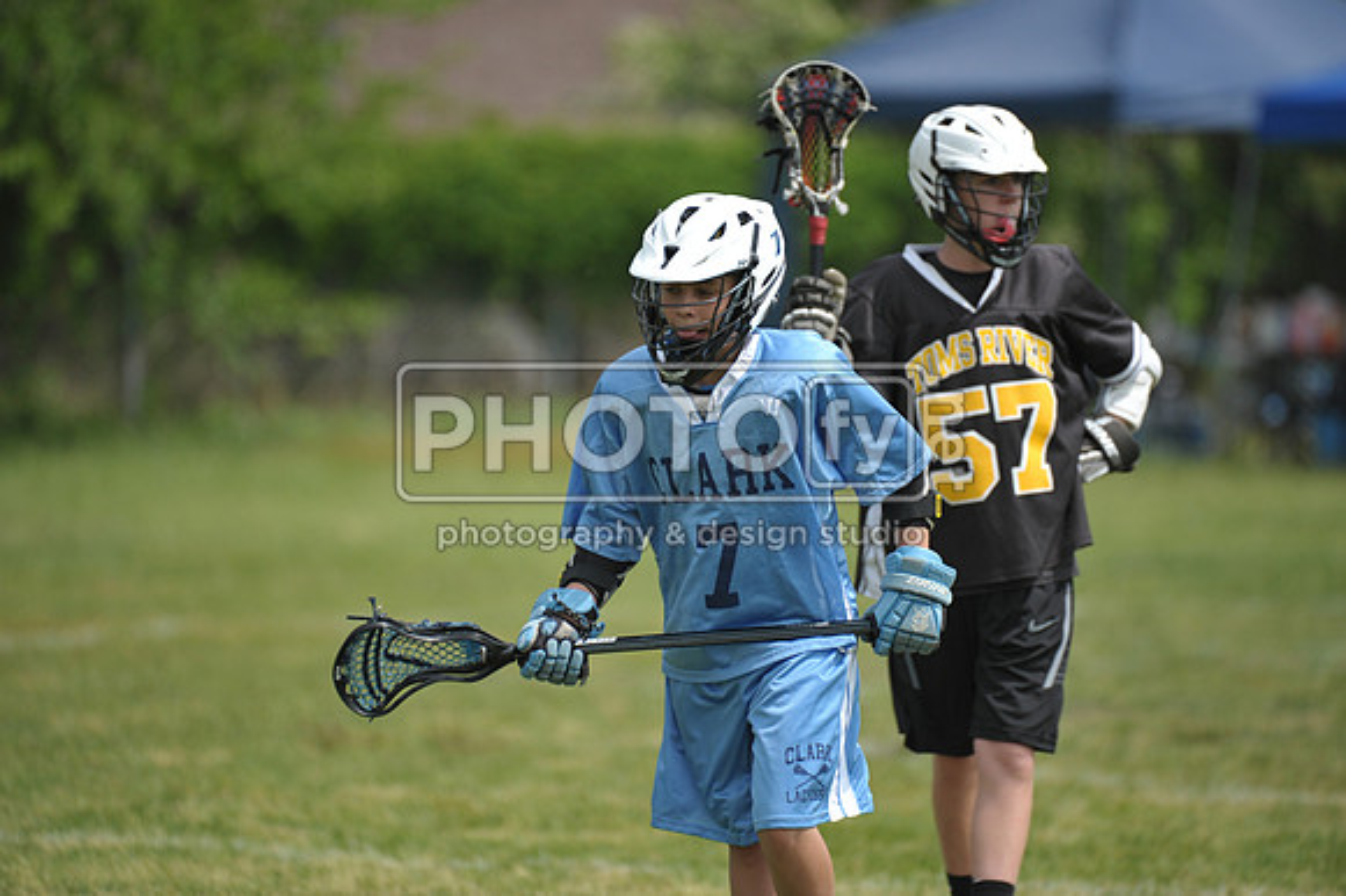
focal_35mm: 400
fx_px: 14946
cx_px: 673
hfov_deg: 5.2
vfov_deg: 3.4
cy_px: 448
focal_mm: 400
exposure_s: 1/3200
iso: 640
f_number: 4
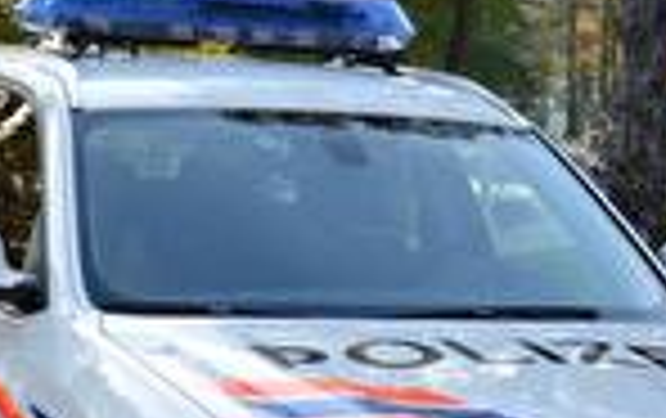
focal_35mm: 132
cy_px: 402
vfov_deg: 9.9
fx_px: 2395
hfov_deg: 15.8
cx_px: 180
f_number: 5.6
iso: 200
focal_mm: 25
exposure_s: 1/160
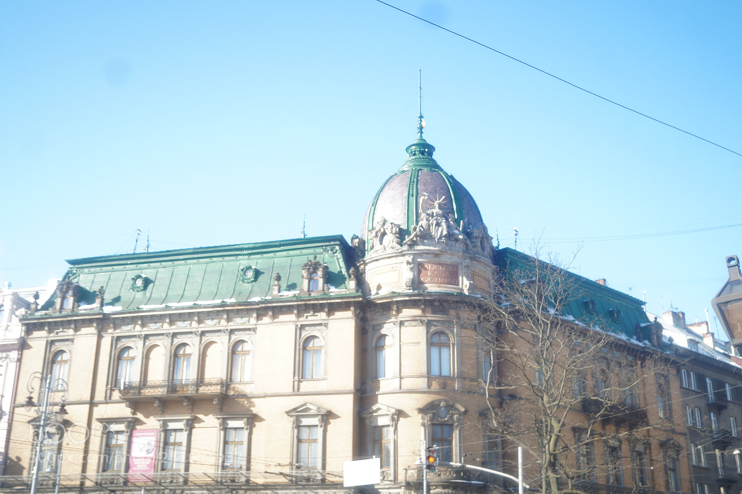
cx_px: 371
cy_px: 247
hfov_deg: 49.6
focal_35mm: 39
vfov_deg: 34.2
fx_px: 803
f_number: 11
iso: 100
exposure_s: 1/200
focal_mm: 26
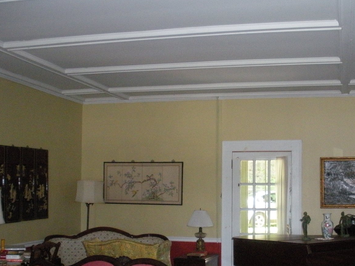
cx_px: 224
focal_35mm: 51
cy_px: 175
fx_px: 523
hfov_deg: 37.3
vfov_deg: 28.4
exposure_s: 1/68.7
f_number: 3.5
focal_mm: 6.3
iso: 560
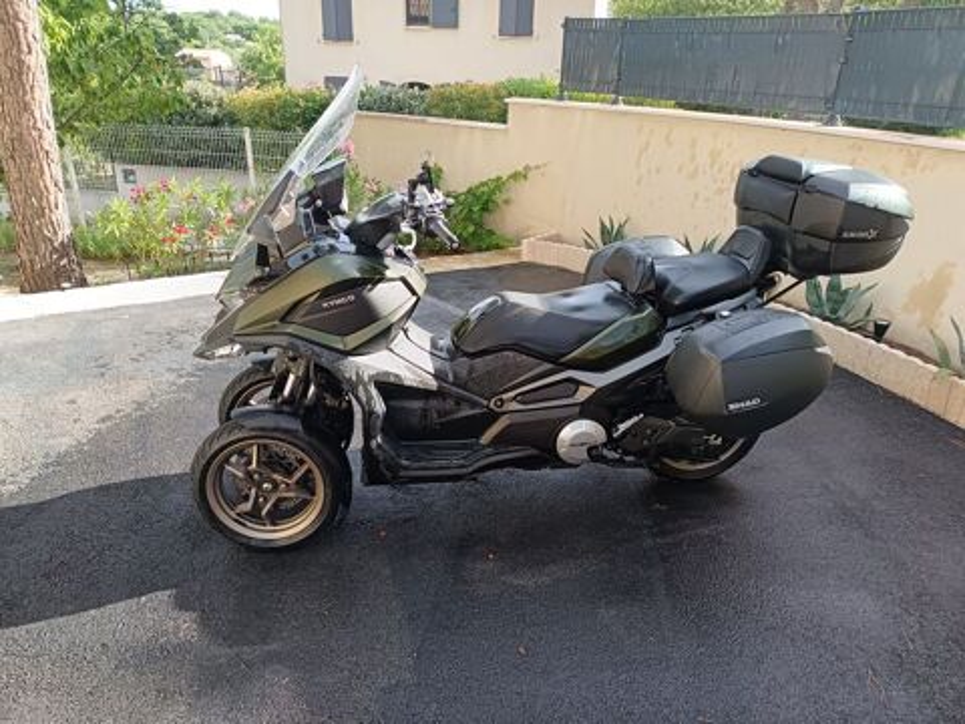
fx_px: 669
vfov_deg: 56.8
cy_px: 362
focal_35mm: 24
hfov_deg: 71.6
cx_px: 482
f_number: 1.75
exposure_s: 1/100
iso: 181
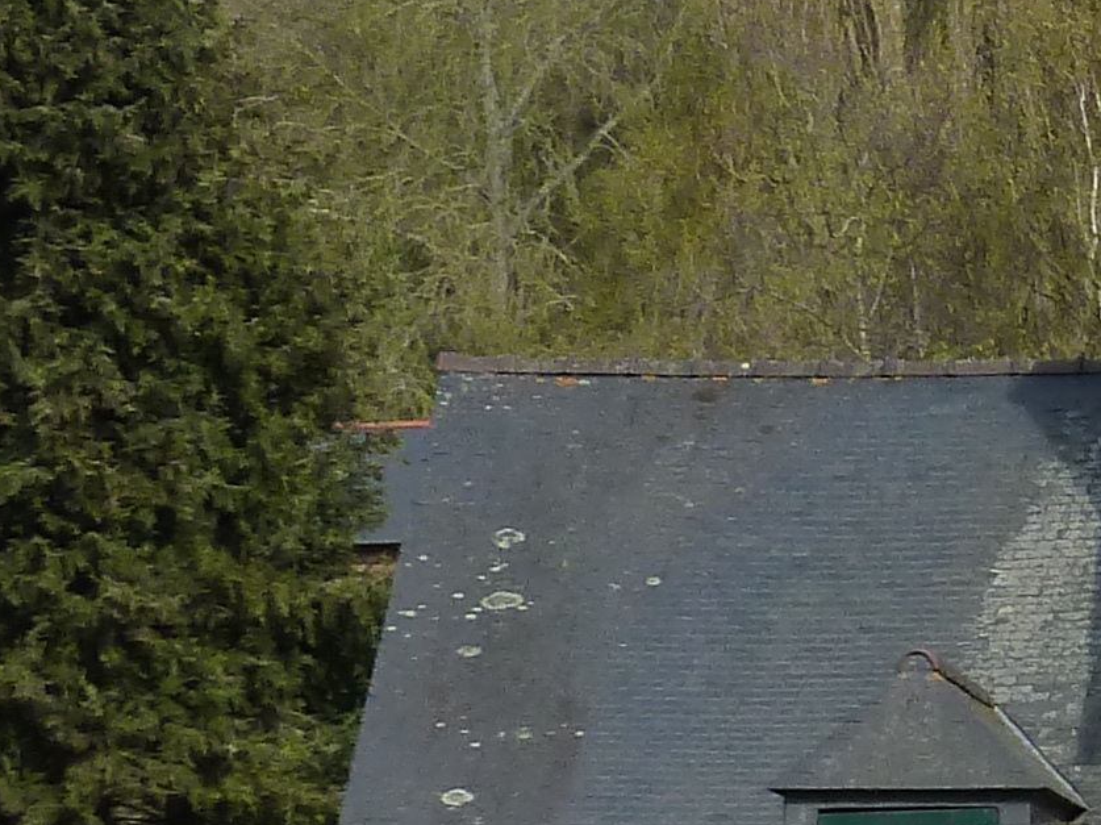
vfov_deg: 5.6
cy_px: 1161
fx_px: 8361
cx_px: 2113
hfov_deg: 7.3
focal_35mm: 263
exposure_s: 1/400
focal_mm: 9.1
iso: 125
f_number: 3.9
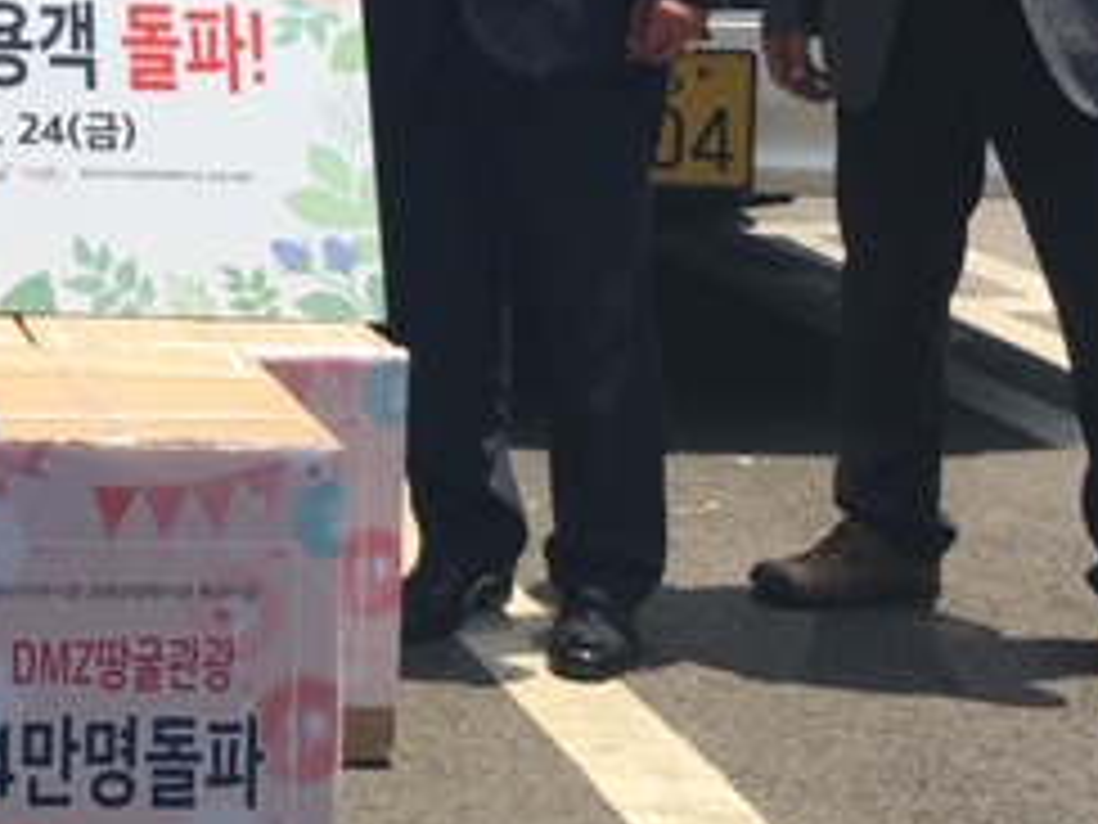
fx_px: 2411
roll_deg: +1.9
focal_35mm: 76
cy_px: -90
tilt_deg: -2.4
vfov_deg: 18.6
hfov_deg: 23.9
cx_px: -130
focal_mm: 4.15
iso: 25
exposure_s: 1/1241
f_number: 2.2
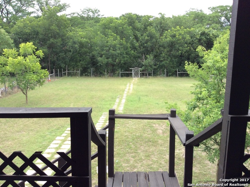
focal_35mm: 32
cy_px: 94
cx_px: 125
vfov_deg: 44.1
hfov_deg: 56.9
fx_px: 231
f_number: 2.4
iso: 32
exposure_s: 1/342
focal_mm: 3.3
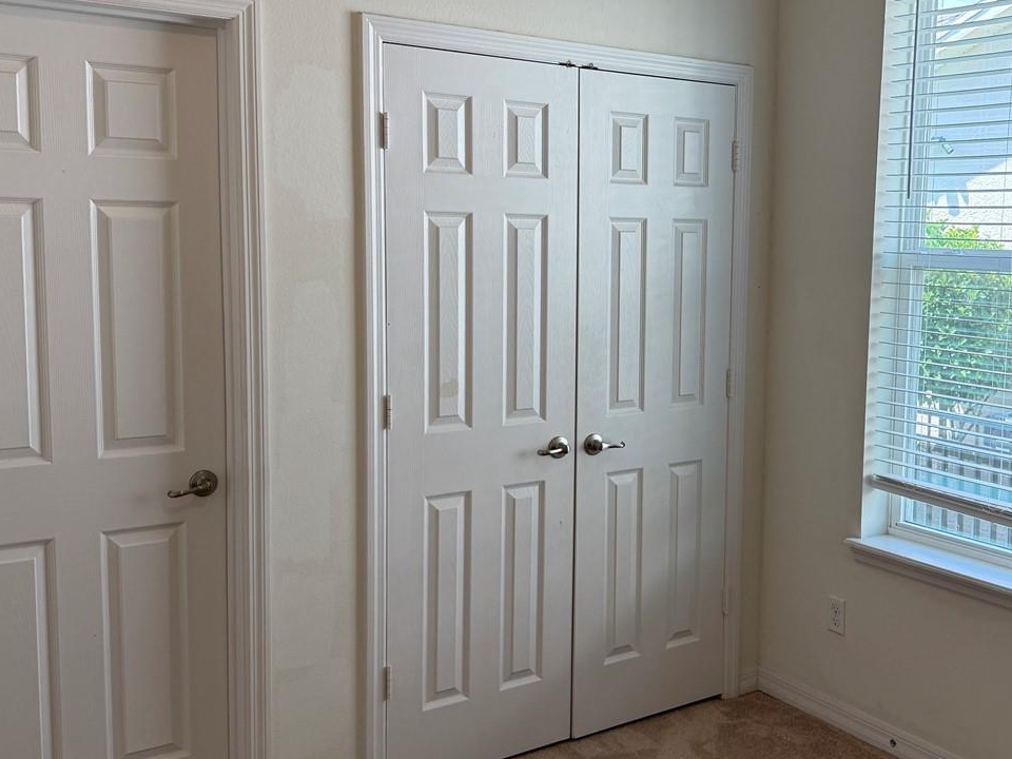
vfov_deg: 35.9
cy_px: 347
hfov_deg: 46.3
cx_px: 644
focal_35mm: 40
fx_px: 1169
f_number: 1.78
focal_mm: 6.76
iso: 100
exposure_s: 1/268
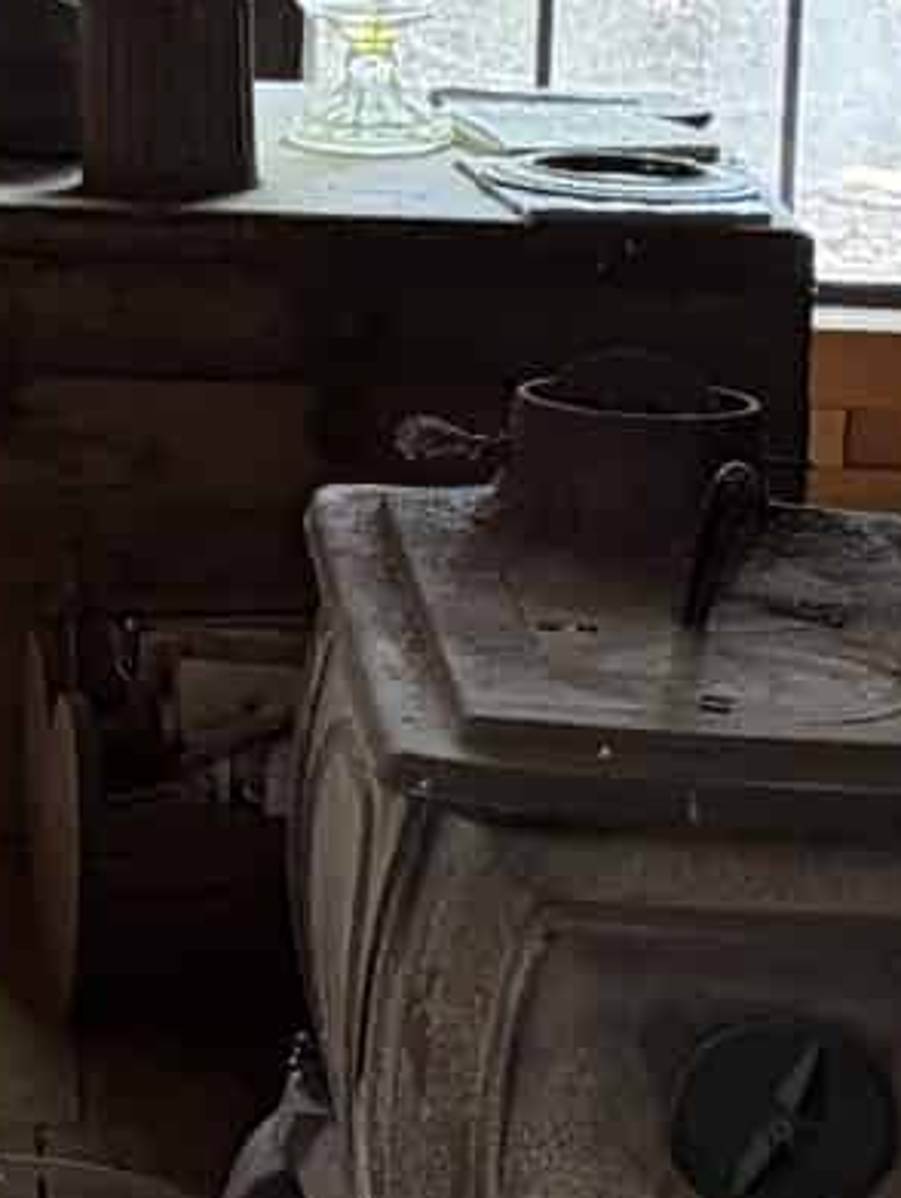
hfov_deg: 9.3
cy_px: -6
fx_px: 5440
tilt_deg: -7.0
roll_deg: -0.1
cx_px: -383
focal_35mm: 157
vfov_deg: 12.4
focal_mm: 6.76
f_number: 1.78
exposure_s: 1/45
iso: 800
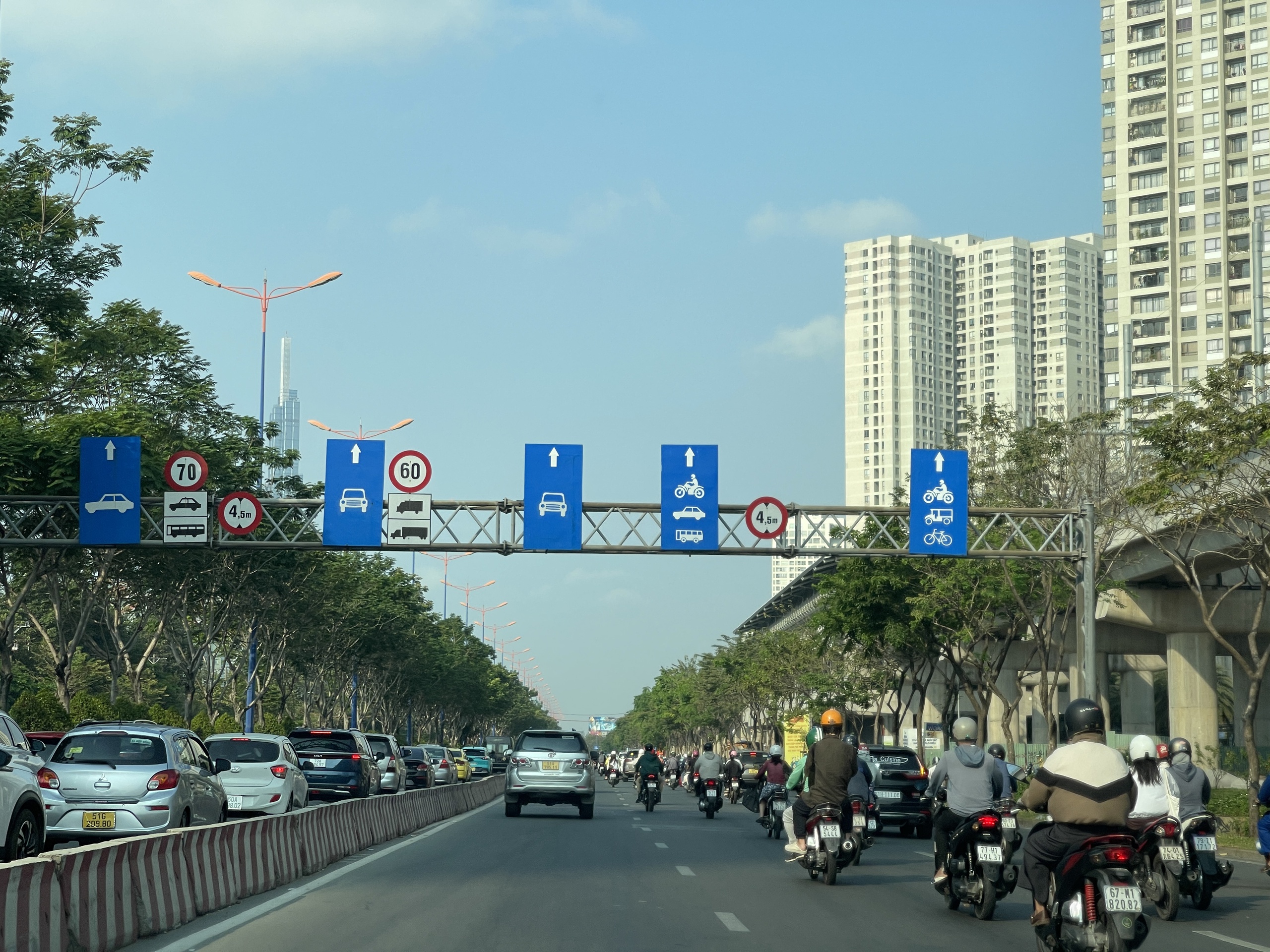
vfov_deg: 22.9
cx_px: 635
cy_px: 476
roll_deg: +1.3
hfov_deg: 30.3
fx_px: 2348
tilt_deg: +5.8
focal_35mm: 64
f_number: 2.2
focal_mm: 7.5
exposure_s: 1/758
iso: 20
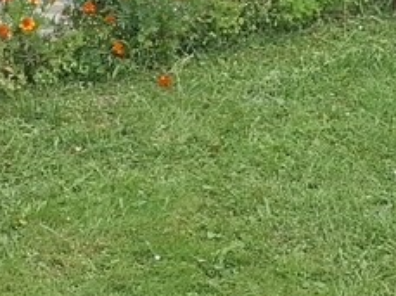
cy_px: -287
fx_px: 1176
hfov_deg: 19.1
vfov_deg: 12.6
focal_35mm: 103
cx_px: 235
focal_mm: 5.54
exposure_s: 1/492
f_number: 1.8
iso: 50
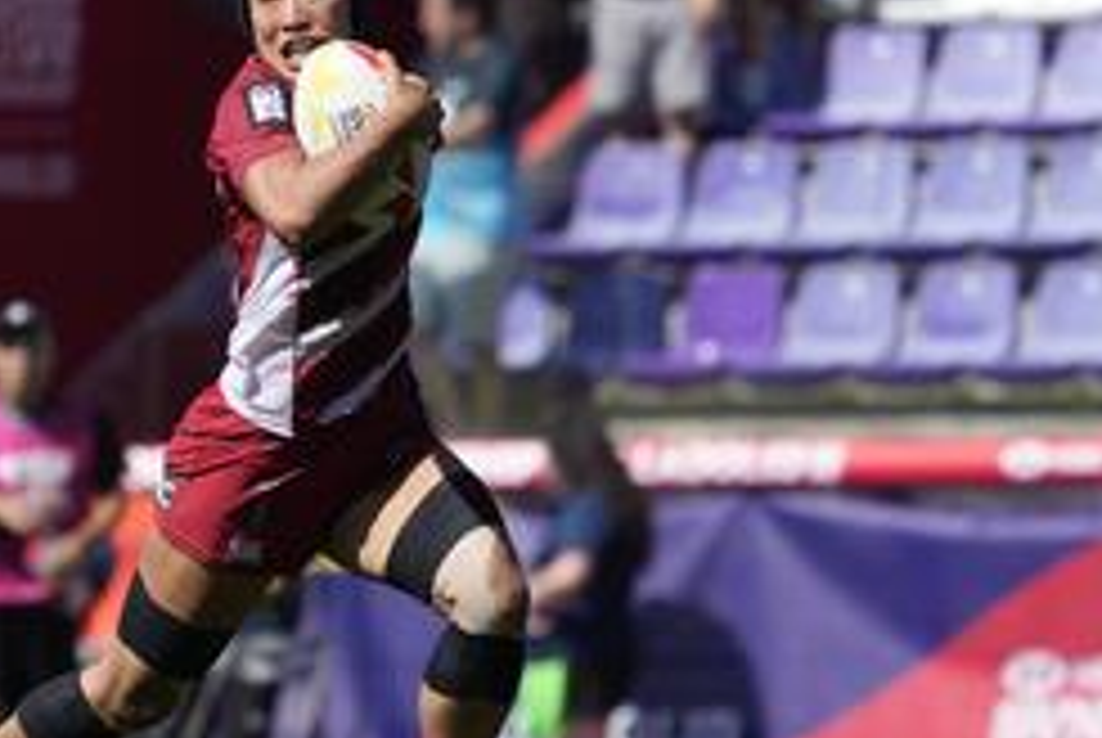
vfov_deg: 1.5
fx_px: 27491
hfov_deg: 2.3
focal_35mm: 897
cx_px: 297
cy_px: 382
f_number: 5.6
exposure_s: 1/1000
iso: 200
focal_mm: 367
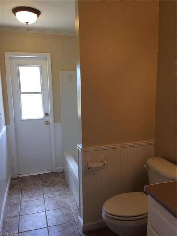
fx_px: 198
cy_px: 118
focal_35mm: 29
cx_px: 88
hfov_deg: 48.2
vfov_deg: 61.7
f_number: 2.2
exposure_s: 1/60
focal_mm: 4.15
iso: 40
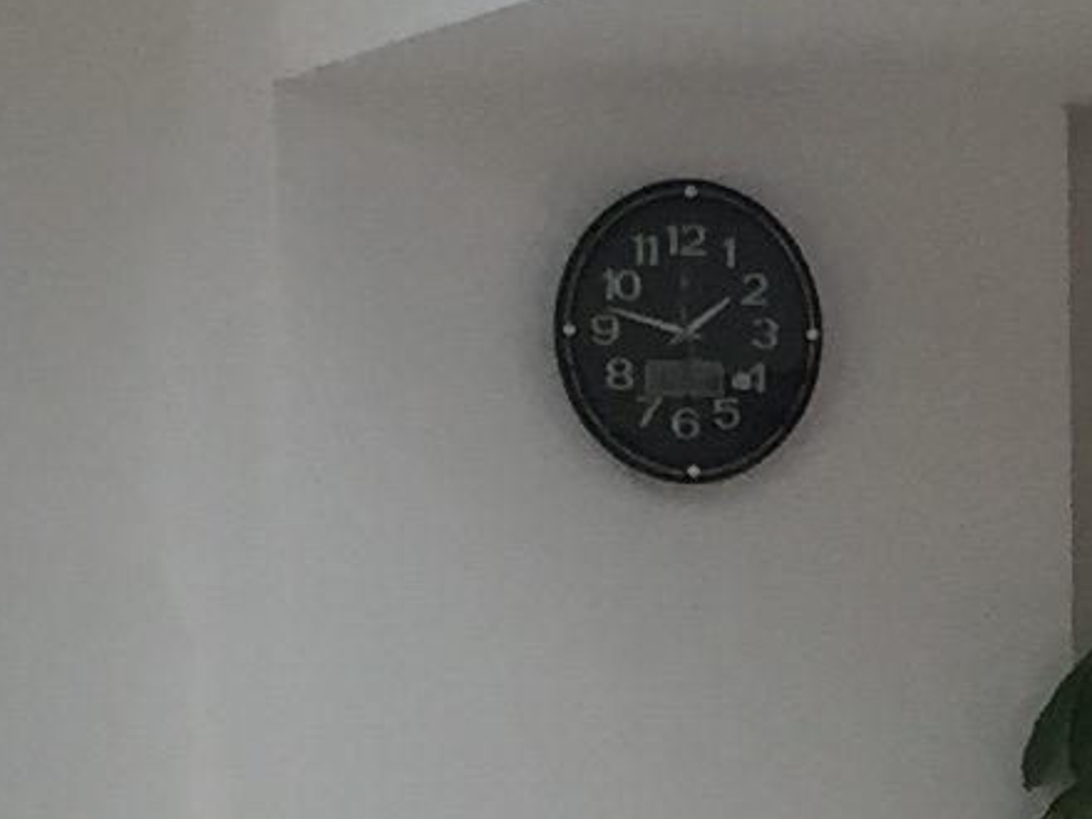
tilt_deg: -7.4
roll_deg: +0.5
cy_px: 1874
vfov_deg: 6.6
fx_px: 6782
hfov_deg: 9.2
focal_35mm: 215
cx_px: 663
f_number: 2.2
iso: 32
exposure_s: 1/33
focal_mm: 4.15
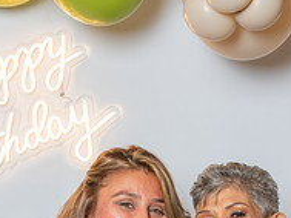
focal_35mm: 187
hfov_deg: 10.6
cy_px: 326
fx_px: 1573
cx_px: 198
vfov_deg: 7.8
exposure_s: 1/160
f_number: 5.6
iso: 200
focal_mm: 50
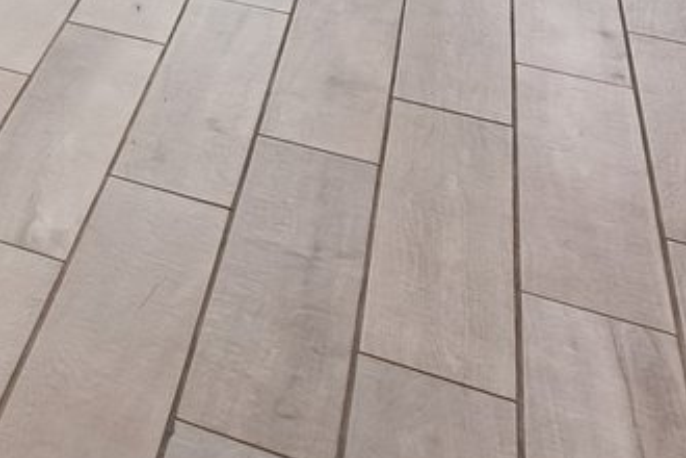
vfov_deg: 12.1
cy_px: -688
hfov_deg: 14.7
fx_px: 1658
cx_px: -967
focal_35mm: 87
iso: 400
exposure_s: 1/25
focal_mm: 14
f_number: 8
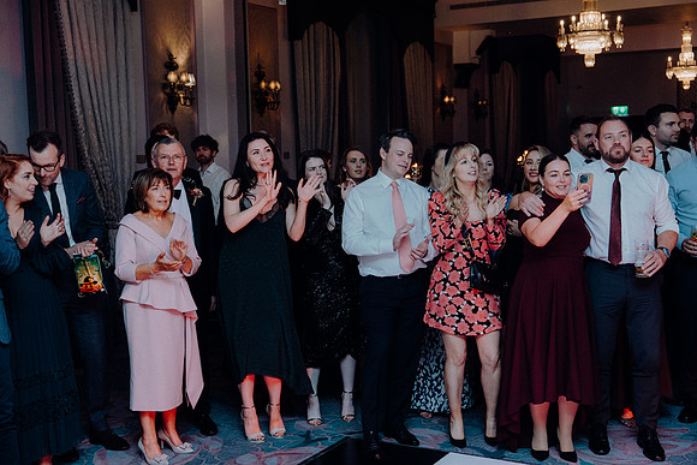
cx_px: 348
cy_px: 232
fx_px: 910
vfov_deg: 28.7
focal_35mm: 47
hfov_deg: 41.9
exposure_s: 1/160
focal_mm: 47
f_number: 3.5
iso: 2500
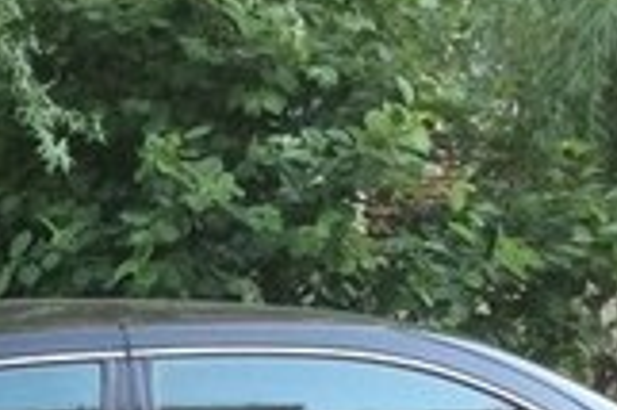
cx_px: -241
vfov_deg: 10.3
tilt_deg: -15.4
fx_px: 2123
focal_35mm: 124
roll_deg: +0.2
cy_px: 768
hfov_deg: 15.5
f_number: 2.2
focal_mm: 4.15
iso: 100
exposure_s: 1/33
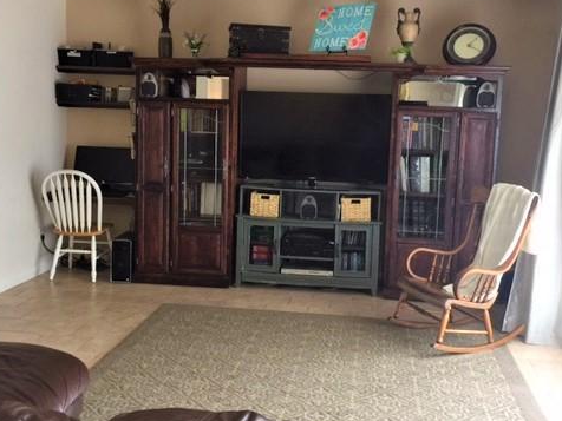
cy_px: 189
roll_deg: -2.1
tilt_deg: -6.6
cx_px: 286
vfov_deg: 36.8
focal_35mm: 39
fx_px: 633
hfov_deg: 47.9
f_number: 2.2
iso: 40
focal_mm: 4.15
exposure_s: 1/15
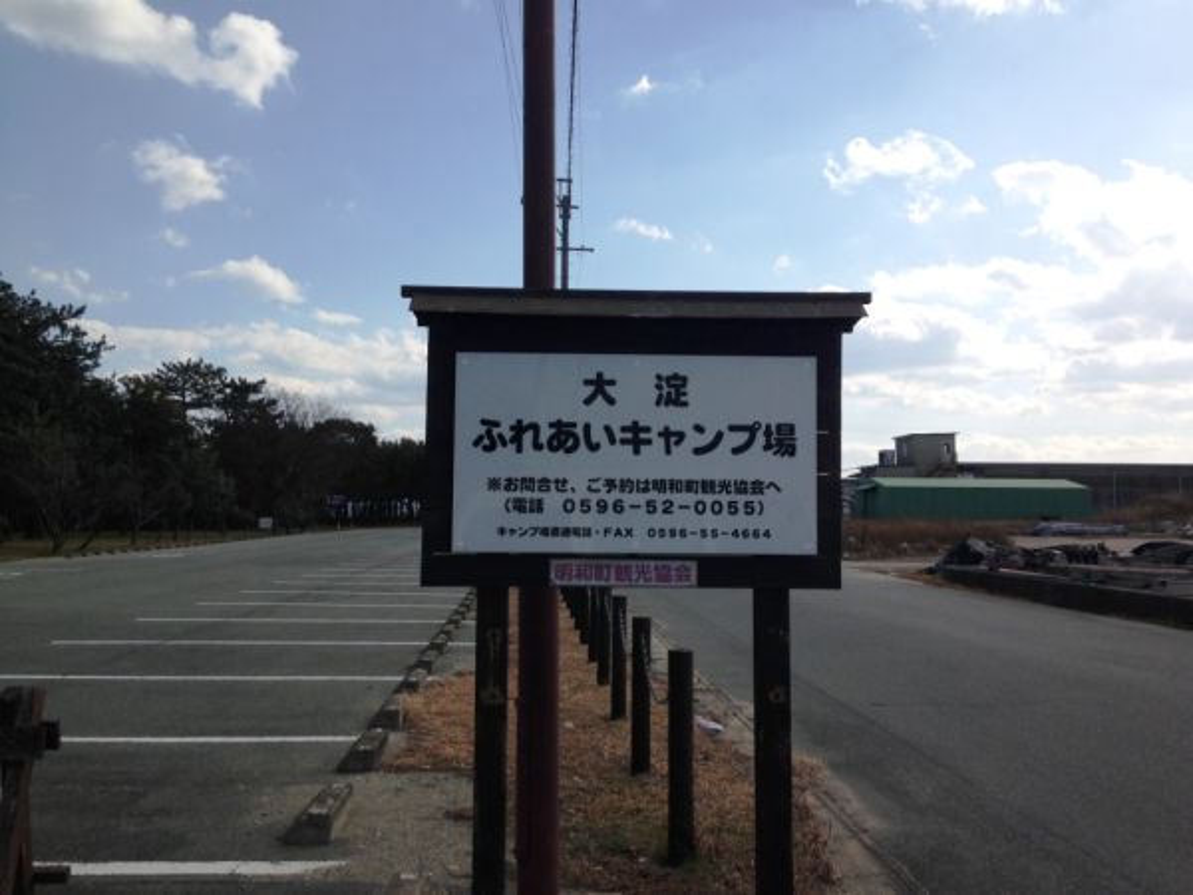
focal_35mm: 33
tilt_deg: +2.7
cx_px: 596
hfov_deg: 55.4
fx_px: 1137
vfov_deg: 42.9
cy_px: 448
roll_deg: -0.7
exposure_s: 1/2463
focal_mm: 4.12
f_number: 2.4
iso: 50
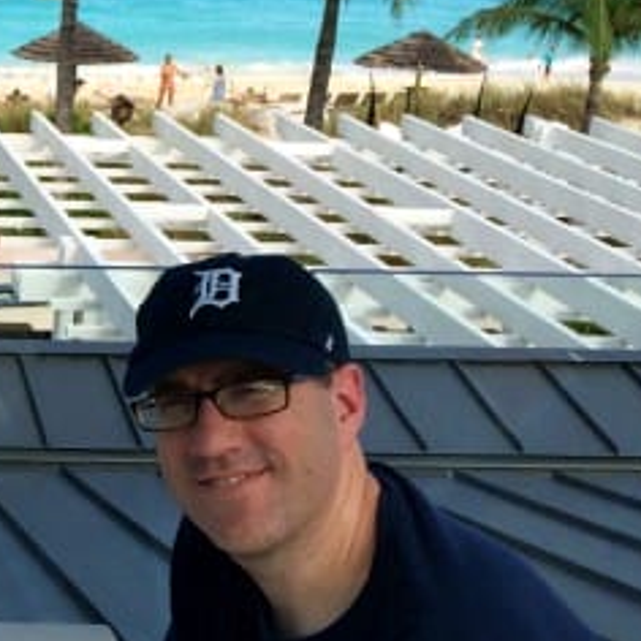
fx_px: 1592
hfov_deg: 20.2
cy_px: 235
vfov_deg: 22.7
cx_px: -263
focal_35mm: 76
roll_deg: -1.4
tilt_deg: -18.0
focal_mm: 4.15
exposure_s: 1/1866
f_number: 2.2
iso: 32
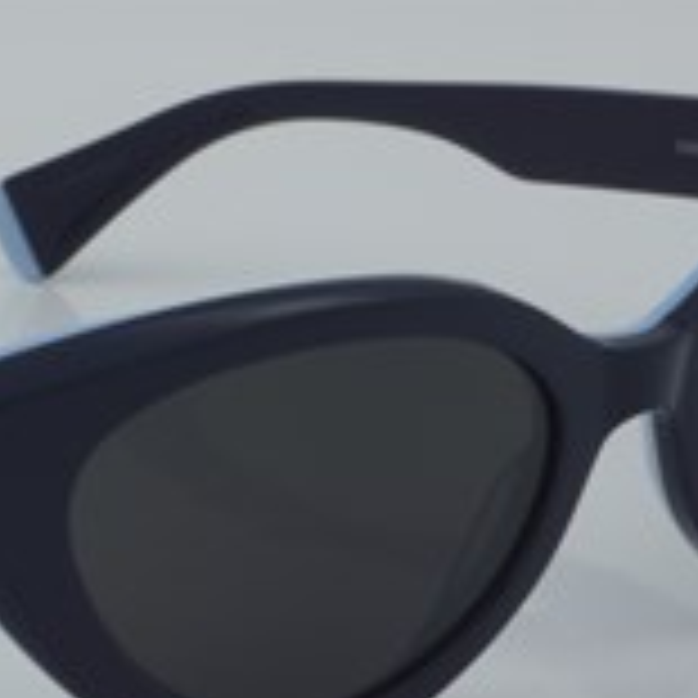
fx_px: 3741
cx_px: 171
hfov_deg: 10.6
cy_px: 428
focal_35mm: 164
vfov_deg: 10.7
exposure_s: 1/4
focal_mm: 50
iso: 100
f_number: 32
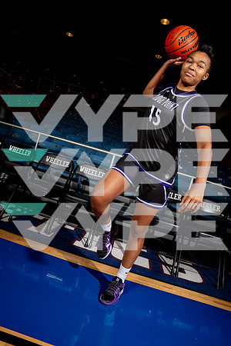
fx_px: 231
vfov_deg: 73.7
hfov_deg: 53.1
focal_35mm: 24
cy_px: 173
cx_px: 116
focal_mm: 24
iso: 250
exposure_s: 1/125
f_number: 7.1
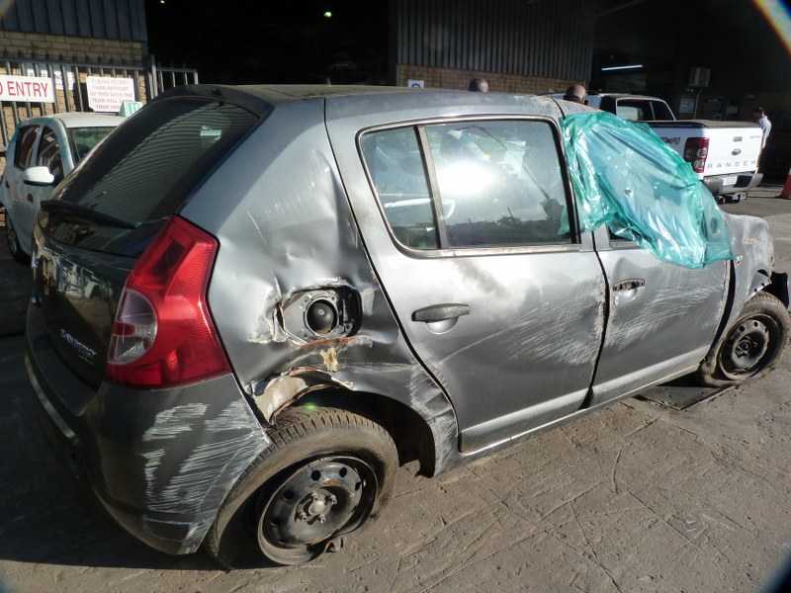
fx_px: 571
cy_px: 296
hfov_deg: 69.4
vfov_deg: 54.9
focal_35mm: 25
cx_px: 396
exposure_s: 1/200
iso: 125
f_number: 5.6
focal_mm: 4.5
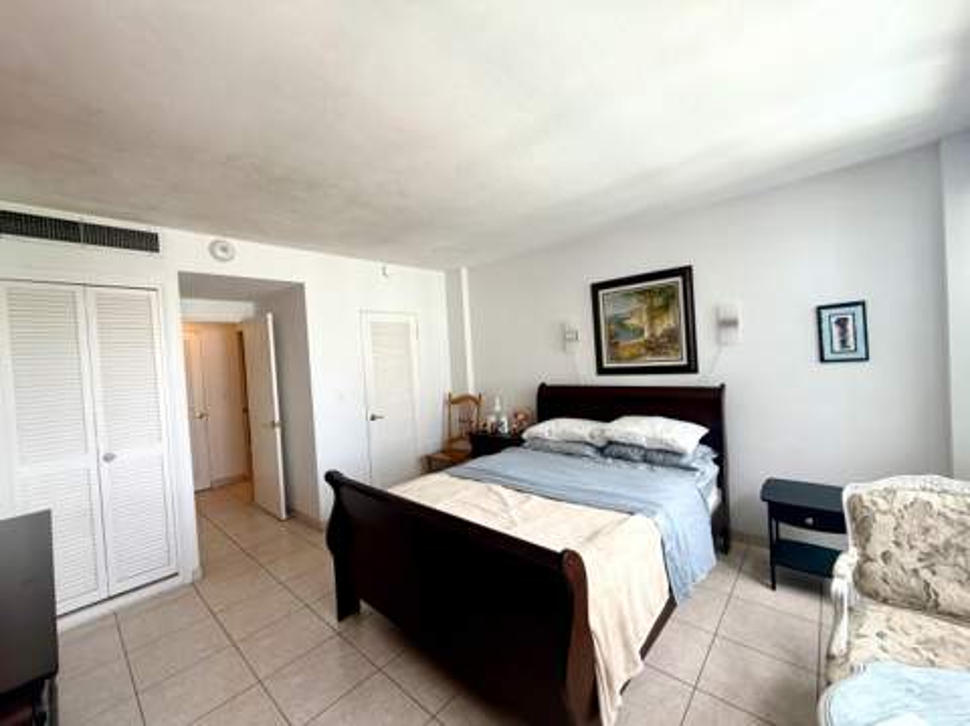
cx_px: 485
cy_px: 363
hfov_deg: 102.1
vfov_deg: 85.6
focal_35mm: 14
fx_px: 392
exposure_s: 1/99
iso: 80
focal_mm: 2.22
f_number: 2.2
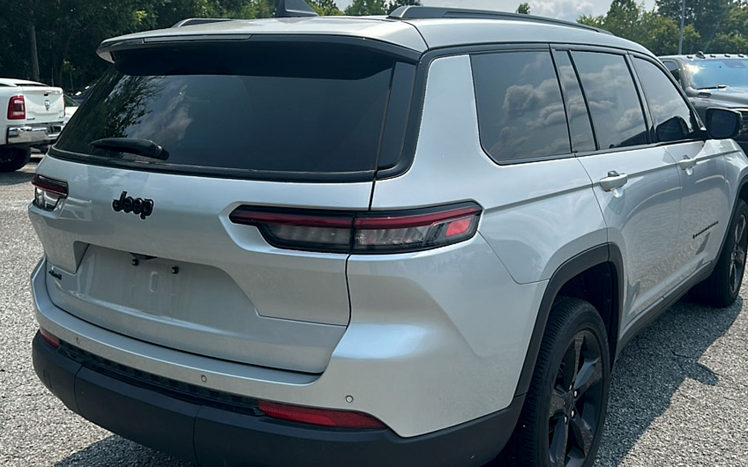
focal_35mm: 30
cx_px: 387
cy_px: 223
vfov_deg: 41.8
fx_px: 612
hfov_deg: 62.9
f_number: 1.78
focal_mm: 6.86
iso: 80
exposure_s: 1/3891
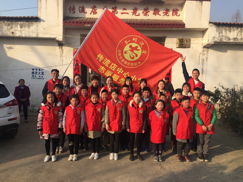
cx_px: 122
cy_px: 91
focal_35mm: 29
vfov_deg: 48.2
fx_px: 204
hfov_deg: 61.7
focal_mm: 4.15
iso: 32
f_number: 2.2
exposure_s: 1/842
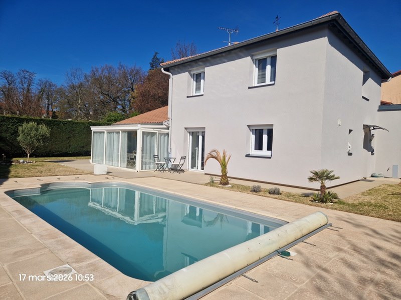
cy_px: 150
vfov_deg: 58.9
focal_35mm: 23
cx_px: 200
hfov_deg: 73.9
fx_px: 266
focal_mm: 5.4
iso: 50
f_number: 1.8
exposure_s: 1/3752
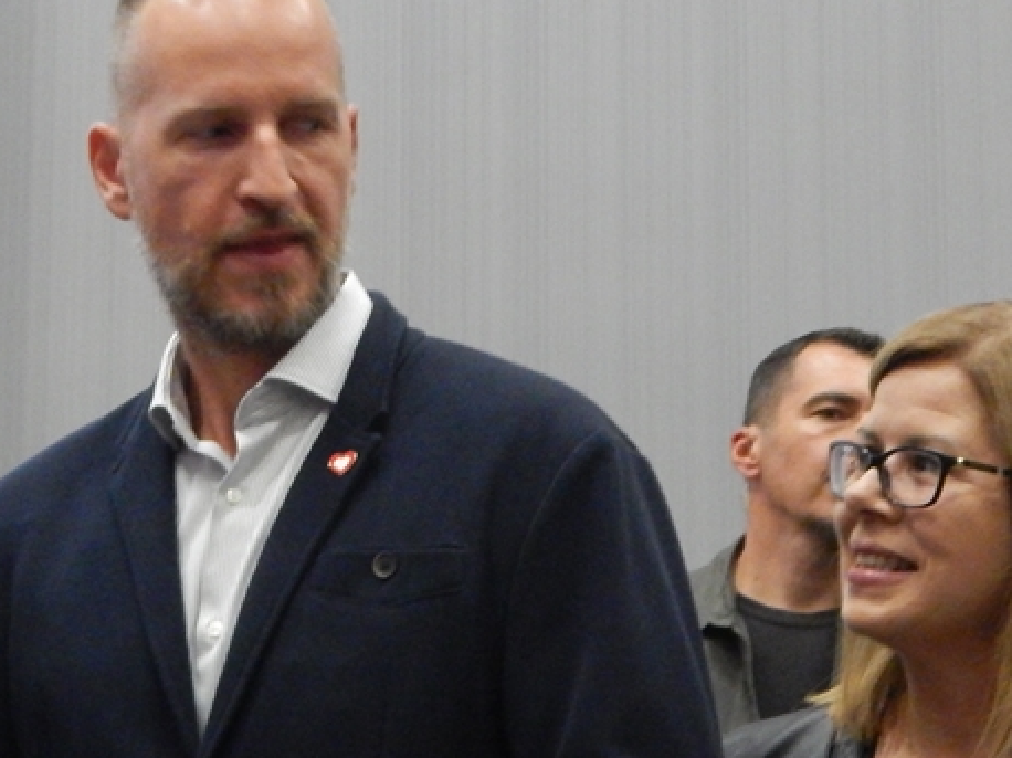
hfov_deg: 18.1
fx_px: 3127
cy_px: 404
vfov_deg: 13.8
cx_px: 95
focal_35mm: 107
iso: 800
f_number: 3.7
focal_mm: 8.6
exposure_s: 1/60
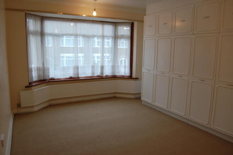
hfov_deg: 67.4
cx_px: 116
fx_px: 175
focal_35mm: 27
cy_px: 78
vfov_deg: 47.8
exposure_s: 1/125
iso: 400
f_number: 5.6
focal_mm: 18
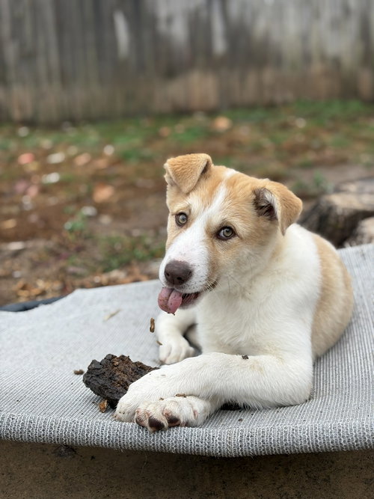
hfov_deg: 28.0
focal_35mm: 52
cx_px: 187
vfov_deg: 36.8
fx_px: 749
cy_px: 250
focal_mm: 5.96
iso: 40
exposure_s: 1/557
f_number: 1.6
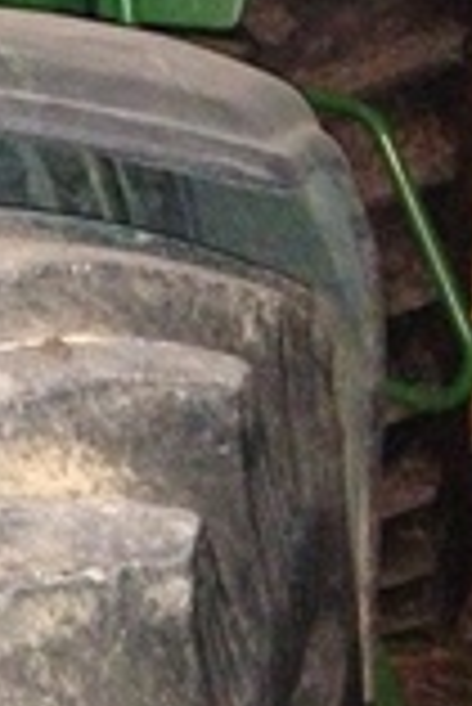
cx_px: -557
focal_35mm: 119
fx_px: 2335
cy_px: -103
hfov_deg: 10.4
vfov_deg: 16.6
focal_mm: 4.13
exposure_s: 1/16
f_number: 2.4
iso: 800
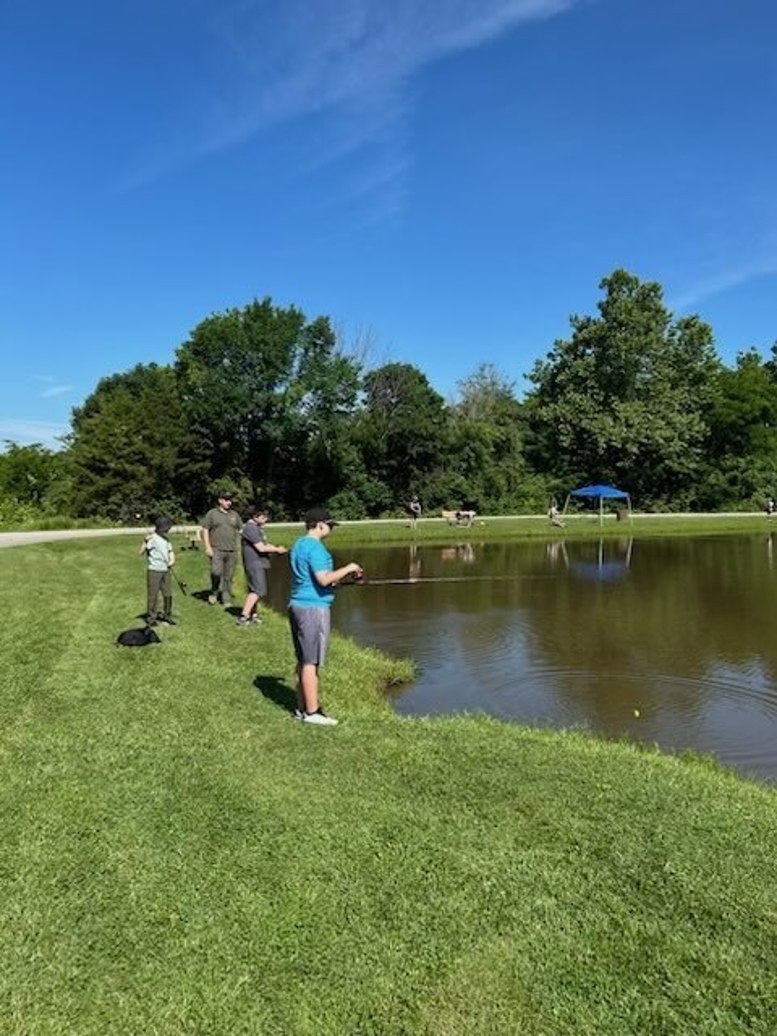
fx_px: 778
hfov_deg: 53.1
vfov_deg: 67.3
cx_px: 388
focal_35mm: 26
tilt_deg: -1.2
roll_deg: -1.5
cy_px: 518
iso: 50
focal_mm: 5.7
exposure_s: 1/2571
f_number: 1.5
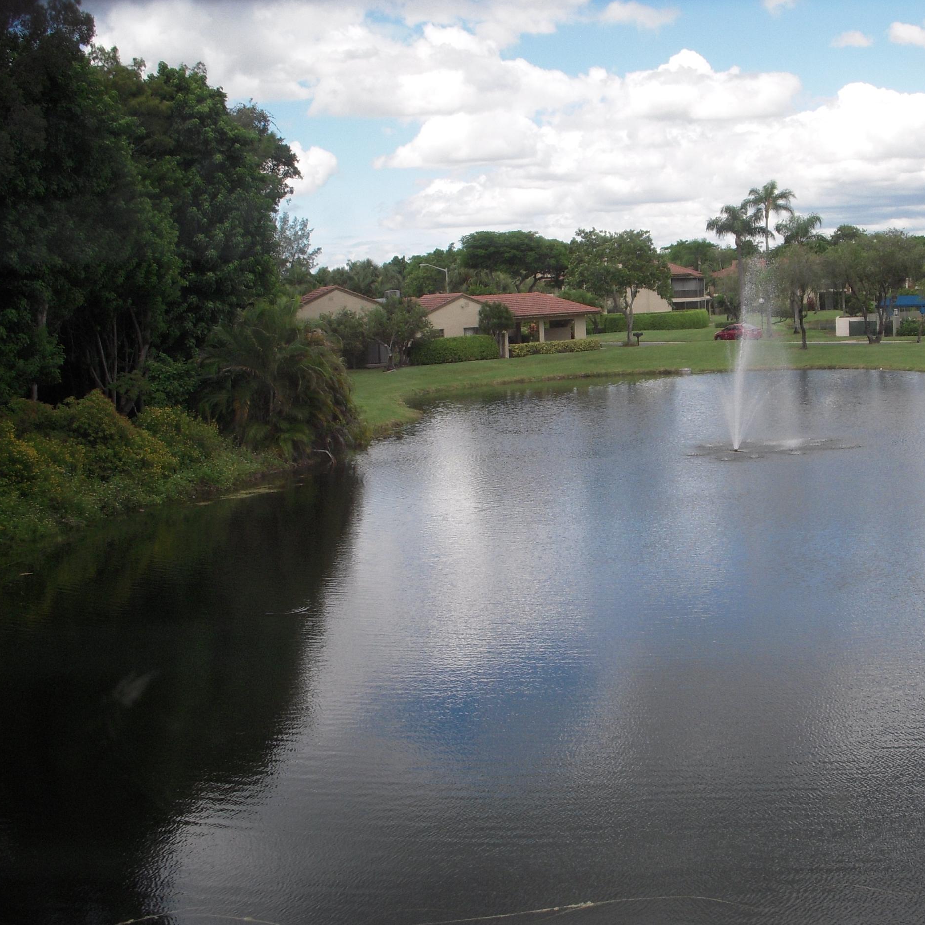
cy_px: 439
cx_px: 648
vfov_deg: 35.3
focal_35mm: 48
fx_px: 1451
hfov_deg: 34.9
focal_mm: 6.3
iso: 100
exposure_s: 1/800
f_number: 3.3
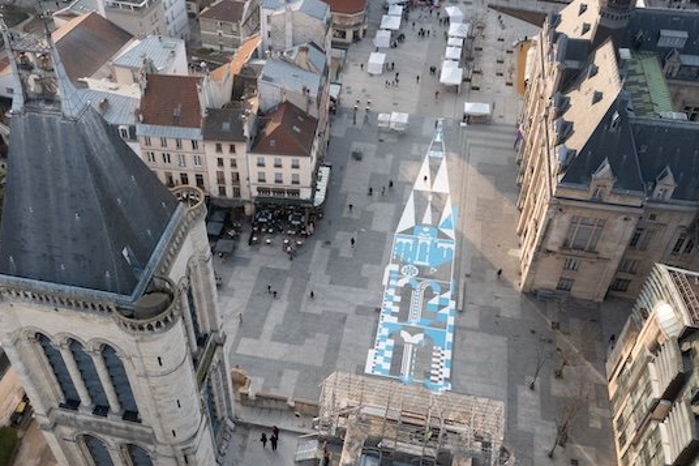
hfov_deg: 54.3
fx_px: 679
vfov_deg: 37.7
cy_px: 269
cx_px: 304
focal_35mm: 35
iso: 100
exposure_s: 1/200
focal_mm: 10.26
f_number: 5
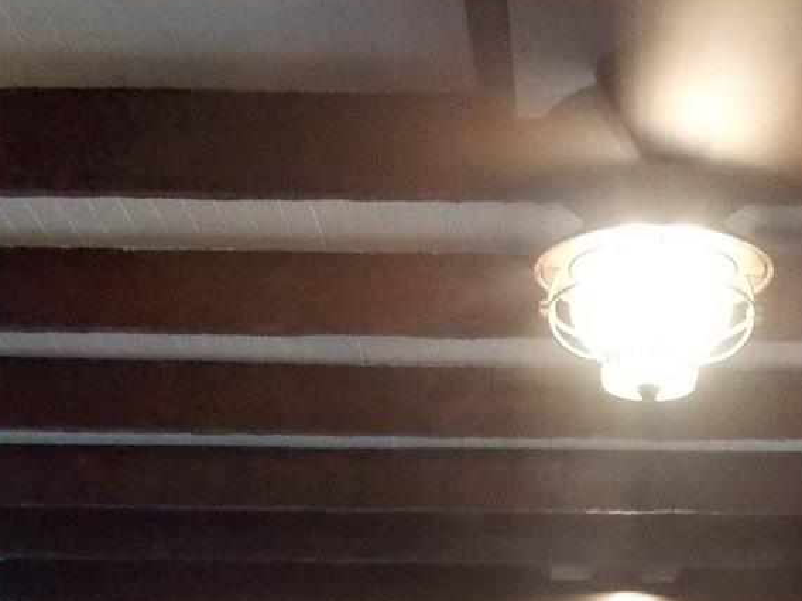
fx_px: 1923
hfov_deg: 23.4
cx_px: 552
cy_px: 933
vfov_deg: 16.1
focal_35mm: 83
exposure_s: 1/20
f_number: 3.1
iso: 400
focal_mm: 4
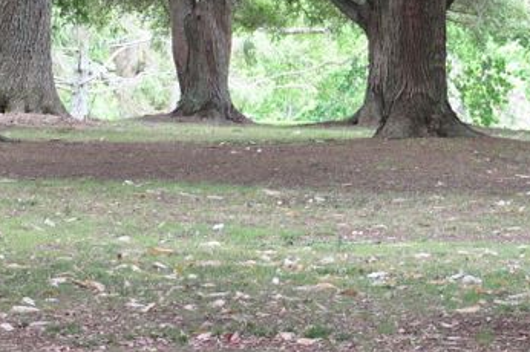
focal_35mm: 293
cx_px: 182
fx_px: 4309
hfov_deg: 7.0
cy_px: -52
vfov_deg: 4.7
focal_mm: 66
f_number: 7.1
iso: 500
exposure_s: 1/30
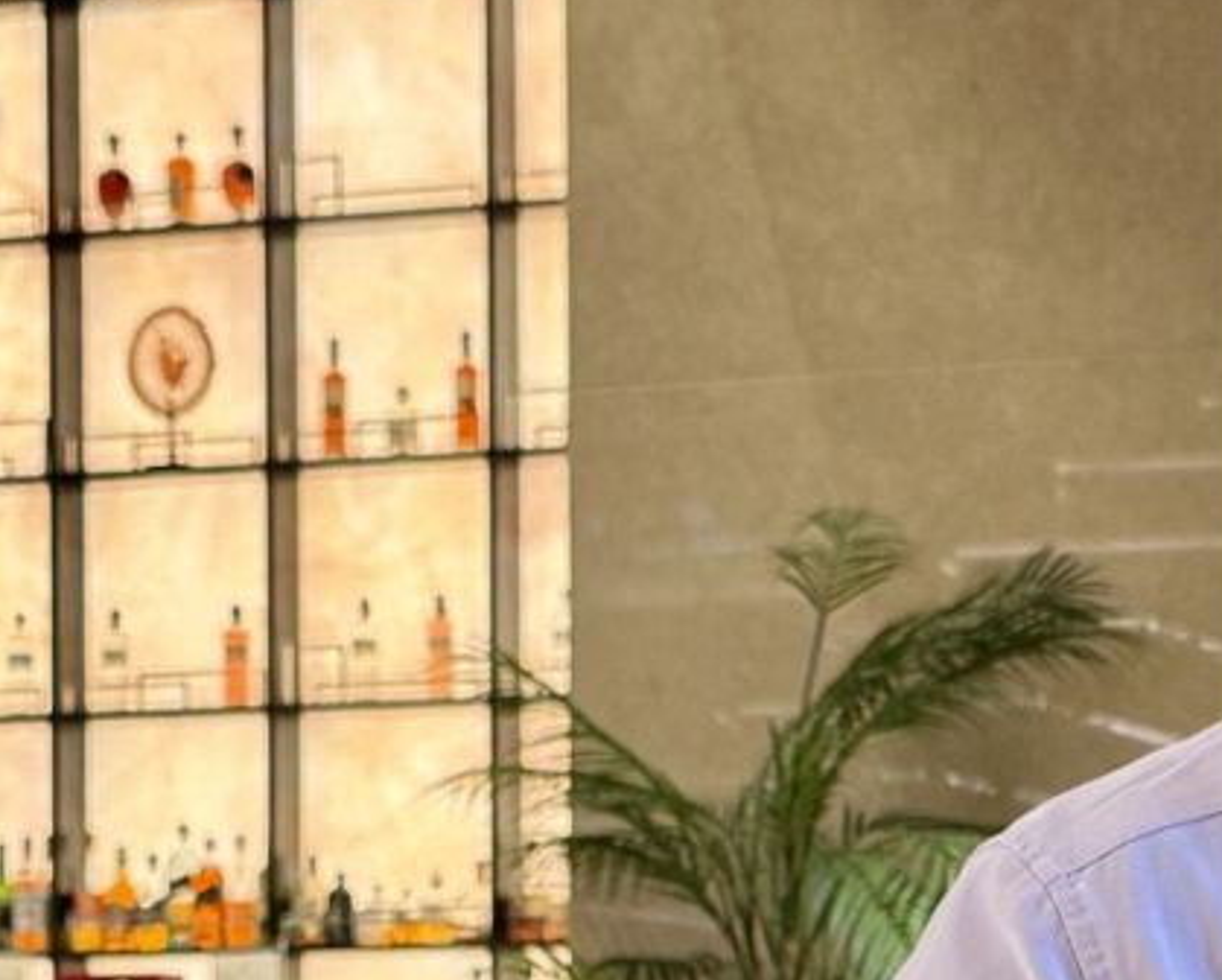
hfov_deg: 13.4
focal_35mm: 143
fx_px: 5177
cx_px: 930
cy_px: 1056
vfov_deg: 10.7
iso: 200
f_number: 1.78
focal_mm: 6.76
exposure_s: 1/49
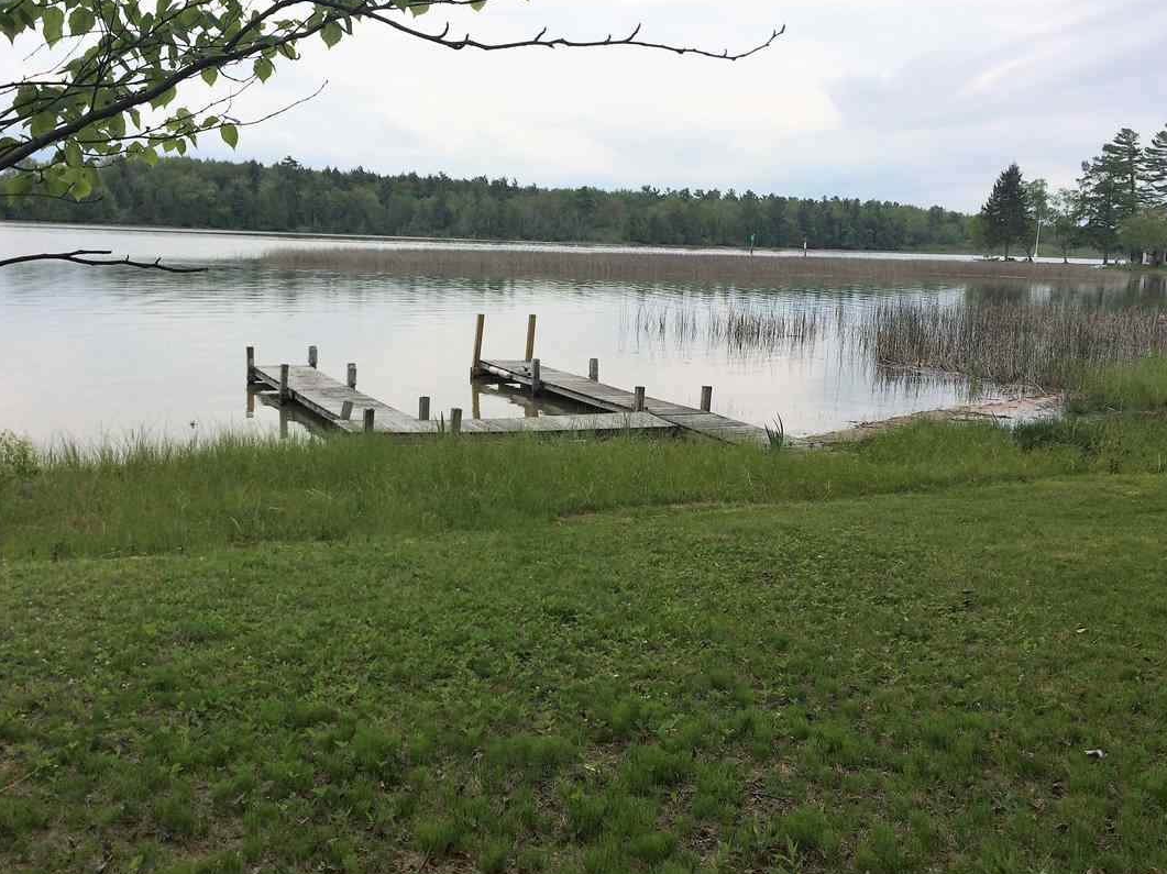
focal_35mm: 35
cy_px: 411
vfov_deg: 40.7
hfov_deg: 52.6
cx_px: 542
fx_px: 1180
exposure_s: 1/1786
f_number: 2.2
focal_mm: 4.15
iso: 32
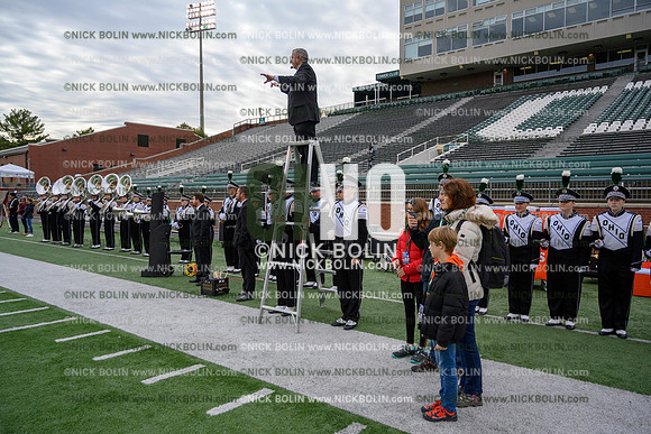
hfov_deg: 67.4
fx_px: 488
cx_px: 326
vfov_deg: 48.0
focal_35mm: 27
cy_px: 217
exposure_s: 1/500
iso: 125
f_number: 4
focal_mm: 27
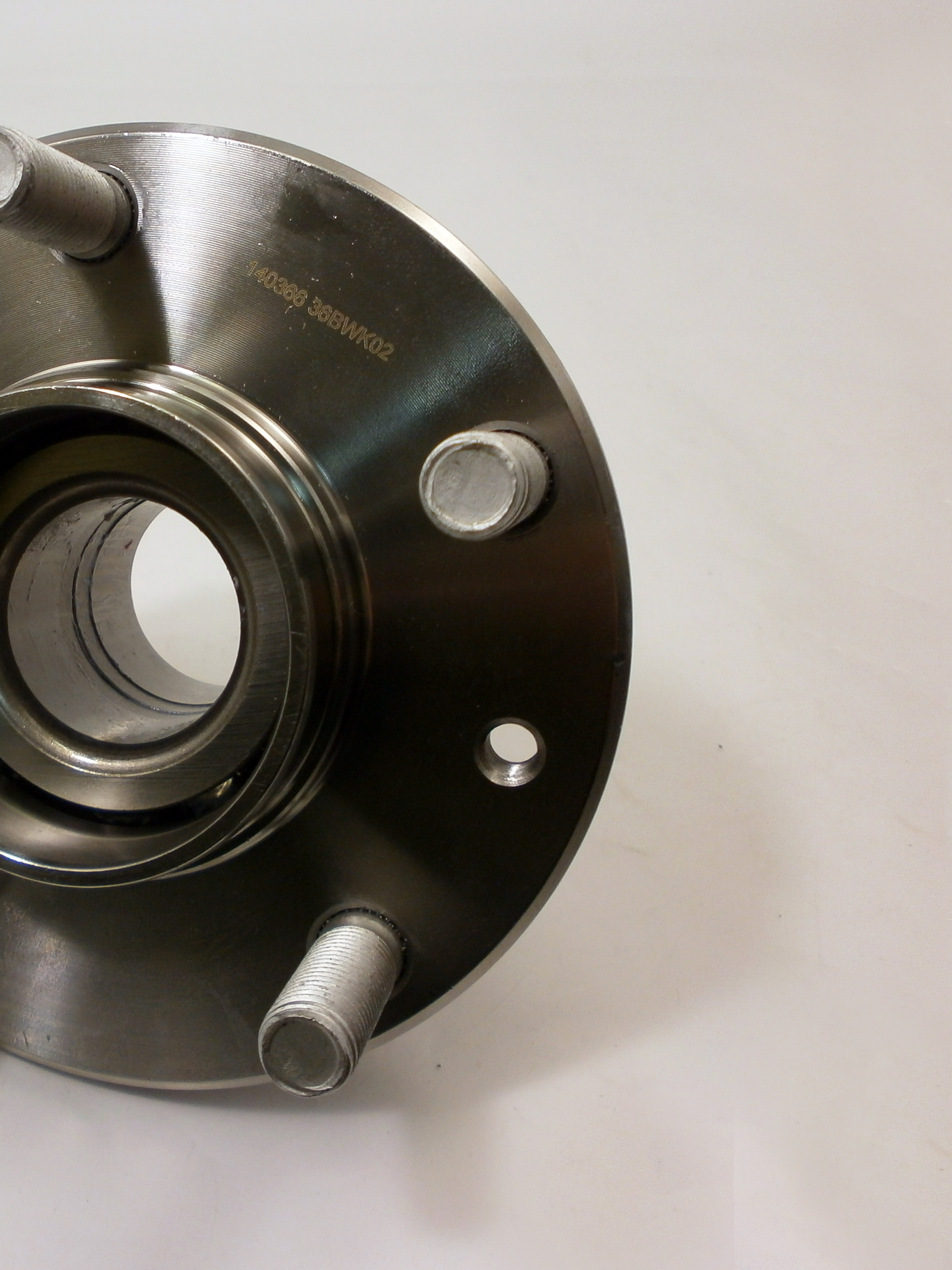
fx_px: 1357
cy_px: 622
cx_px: 155
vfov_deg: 50.1
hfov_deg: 37.0
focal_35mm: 37
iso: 100
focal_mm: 4.8
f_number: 2.9
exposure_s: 1/30
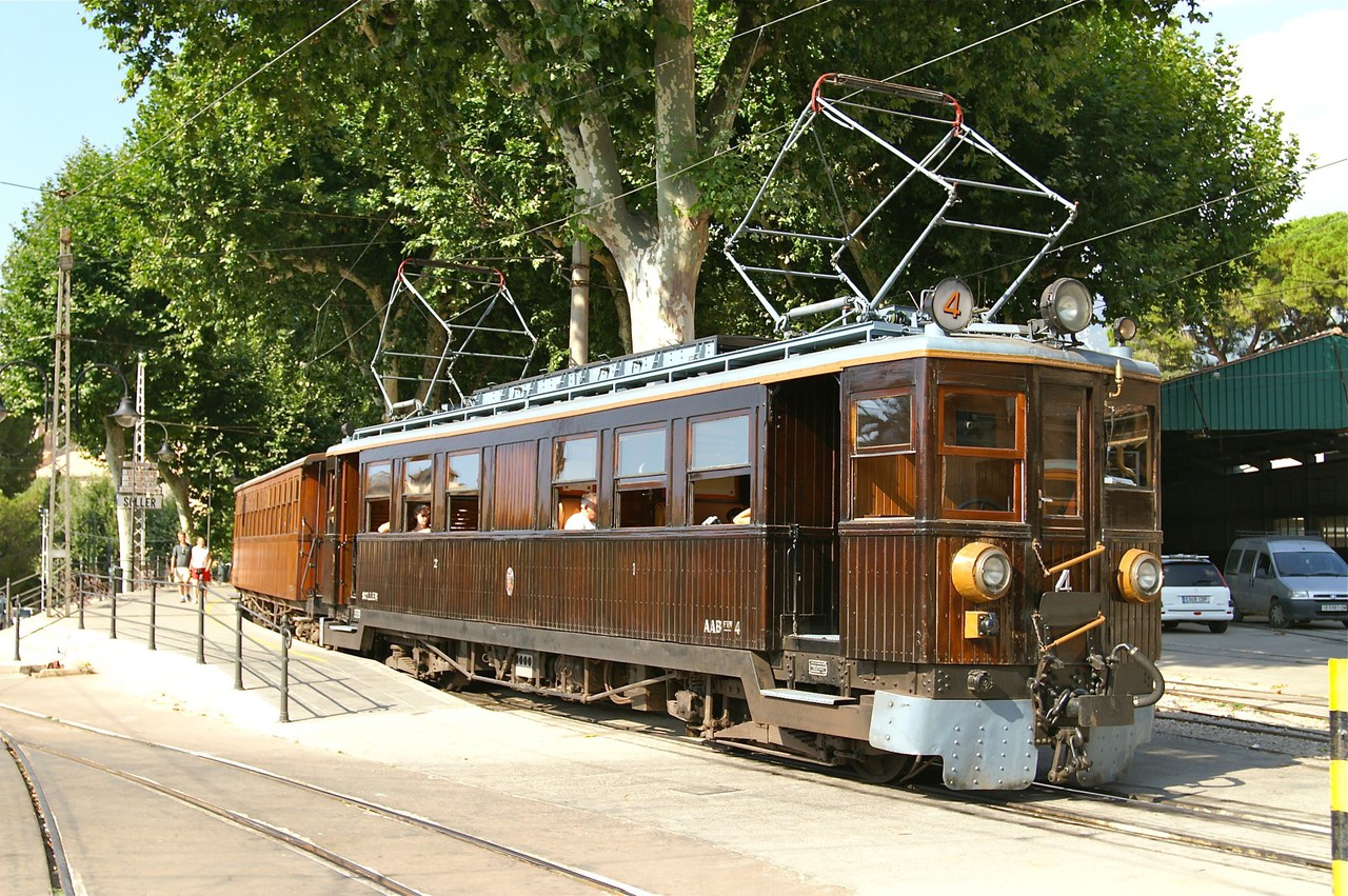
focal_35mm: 39
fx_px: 1459
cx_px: 674
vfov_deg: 34.1
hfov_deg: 49.6
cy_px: 448
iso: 200
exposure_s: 1/640
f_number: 5
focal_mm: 26
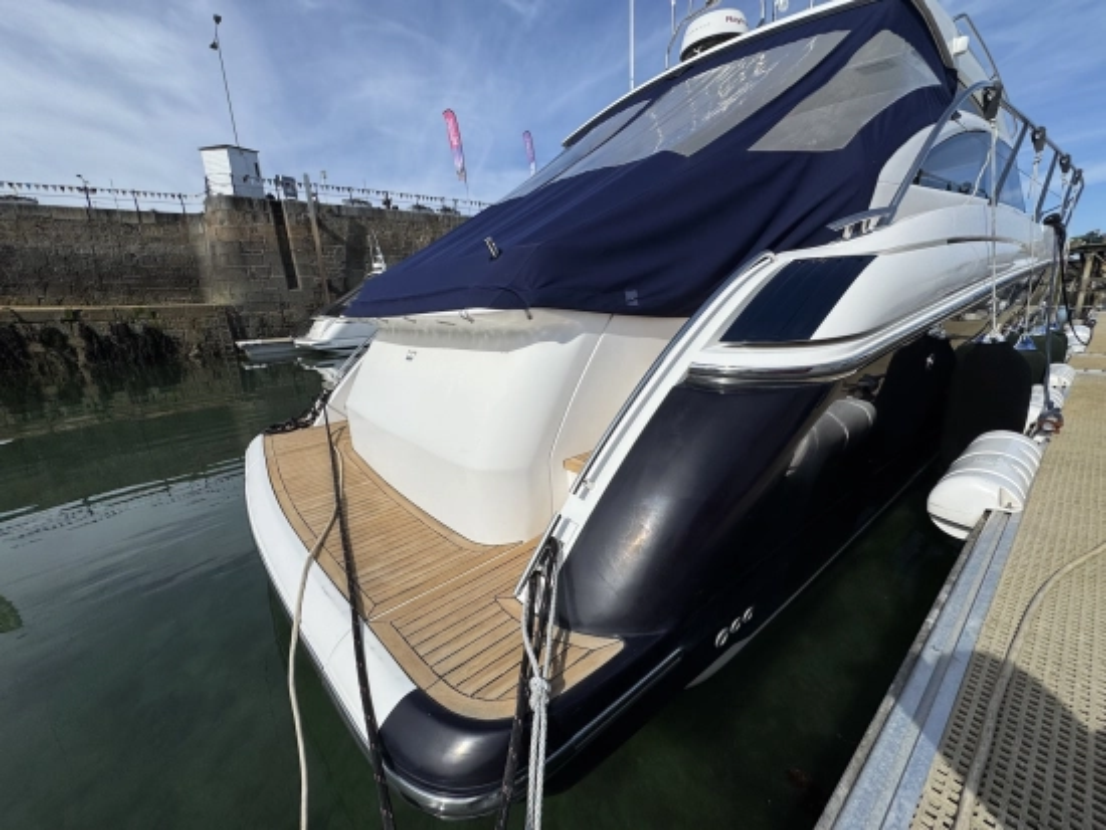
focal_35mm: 14
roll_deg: +3.4
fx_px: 448
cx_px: 553
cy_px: 415
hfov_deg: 102.0
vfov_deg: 85.7
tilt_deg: -13.7
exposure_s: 1/4132
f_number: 2.2
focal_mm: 2.22
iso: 40
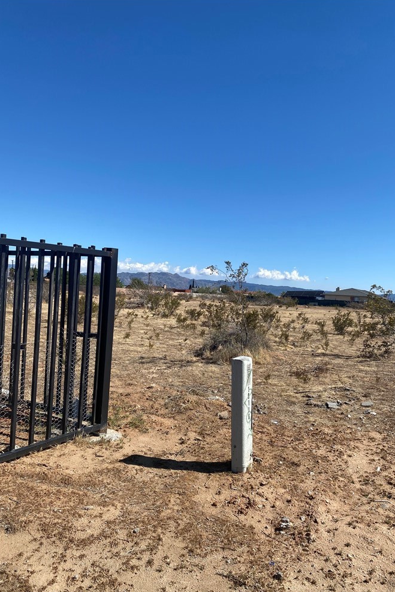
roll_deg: -3.3
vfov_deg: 65.5
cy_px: 304
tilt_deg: -1.3
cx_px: 210
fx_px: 461
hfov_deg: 46.4
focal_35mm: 28
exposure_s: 1/3497
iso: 32
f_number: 1.8
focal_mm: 4.25
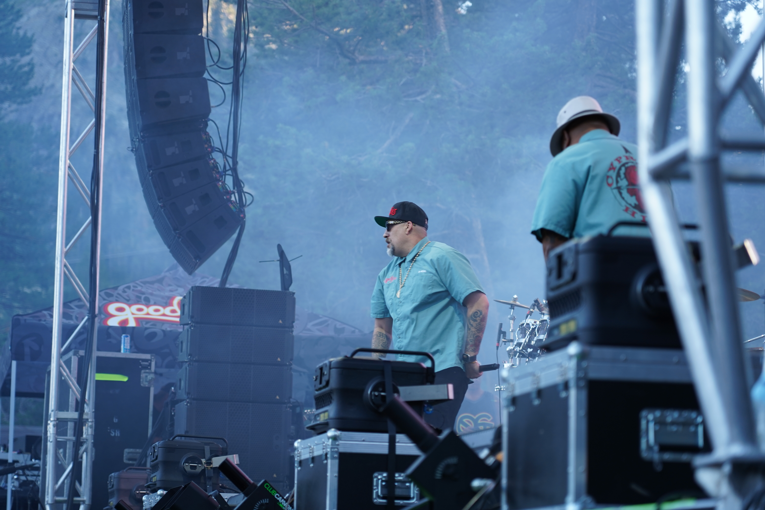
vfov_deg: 13.0
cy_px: 255
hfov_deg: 19.5
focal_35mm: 105
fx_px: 2231
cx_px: 382
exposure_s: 1/160
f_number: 4
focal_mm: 105
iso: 320
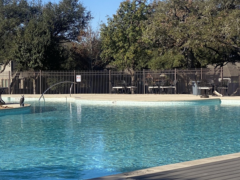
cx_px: 51
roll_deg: +0.5
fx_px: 659
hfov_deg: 20.4
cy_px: 68
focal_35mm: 95
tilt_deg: +0.7
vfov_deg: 15.5
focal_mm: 6
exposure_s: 1/1776
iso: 20
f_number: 2
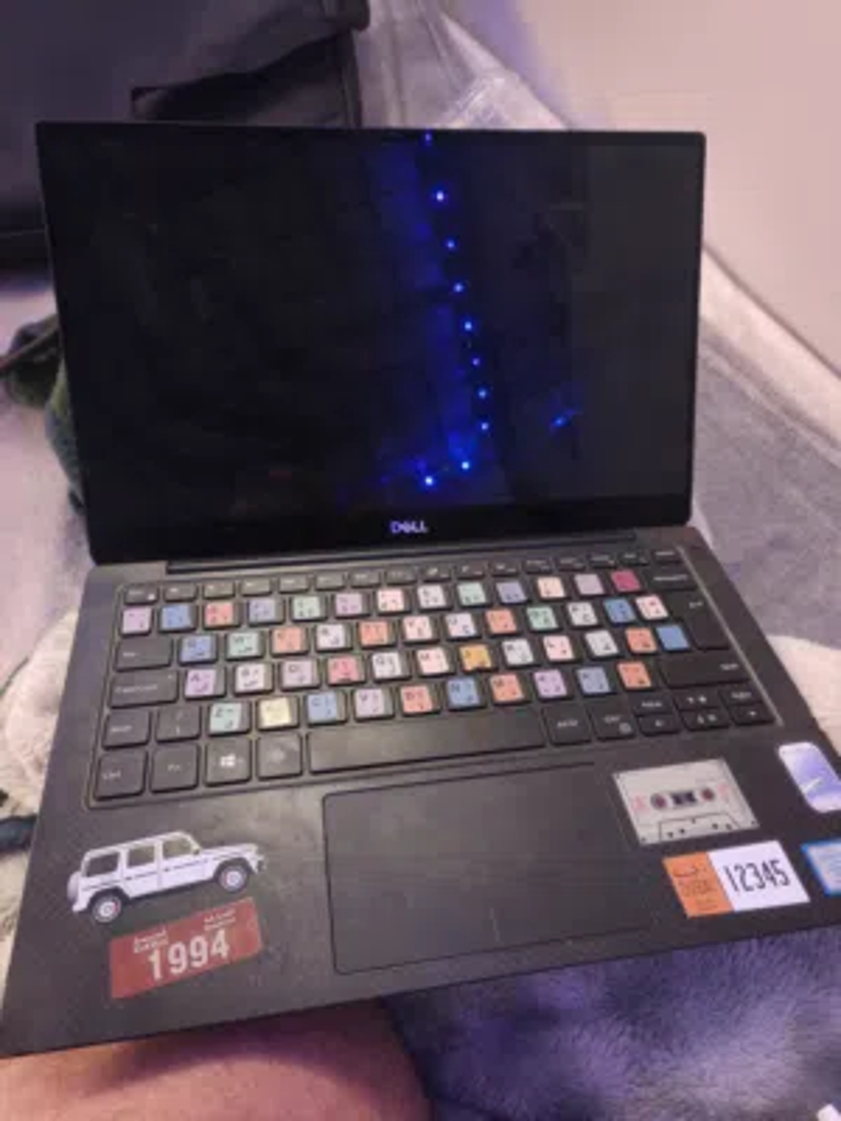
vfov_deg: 73.9
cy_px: 560
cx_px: 420
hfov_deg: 58.9
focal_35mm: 23
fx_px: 745
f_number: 1.7
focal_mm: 5.35
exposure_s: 1/25
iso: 3200
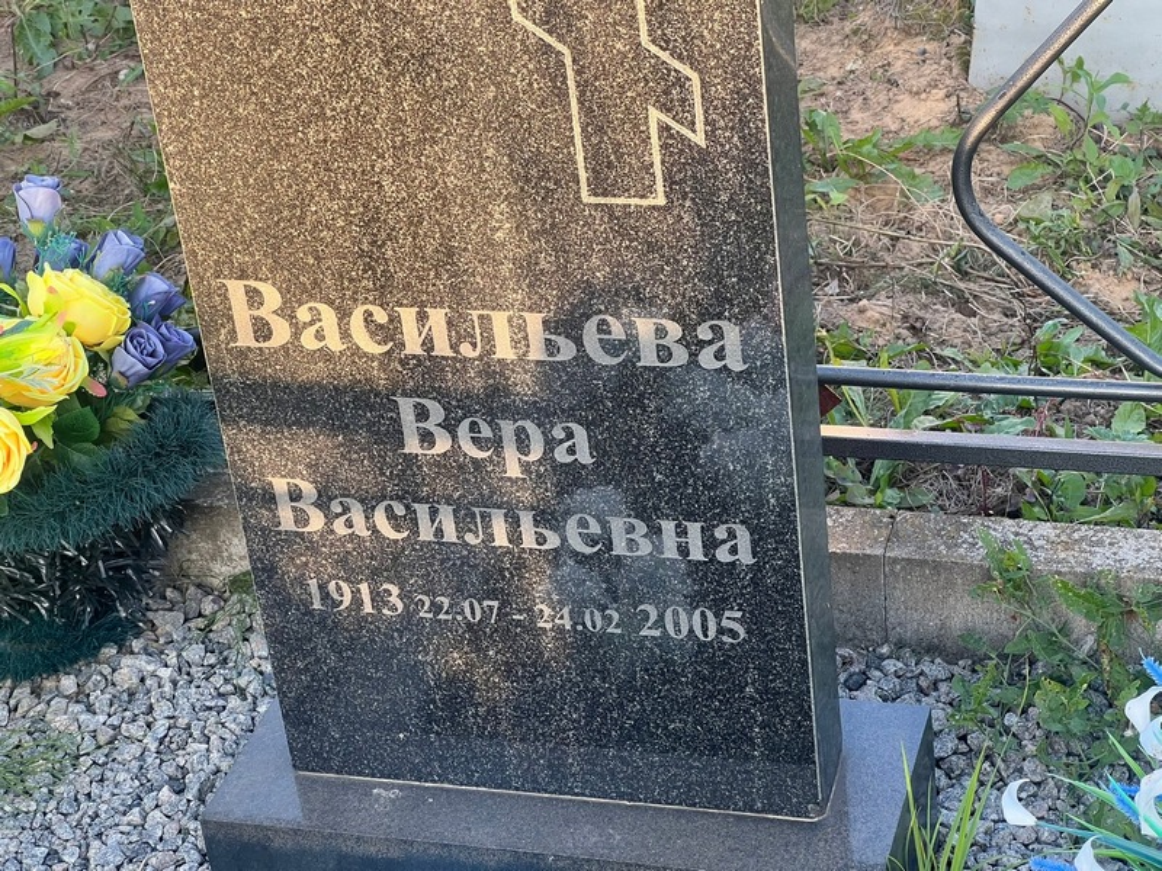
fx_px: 2585
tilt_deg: -31.7
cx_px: 581
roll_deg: +7.8
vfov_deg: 19.1
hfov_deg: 25.3
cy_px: 436
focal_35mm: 77
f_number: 2.8
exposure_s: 1/99
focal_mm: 9
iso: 64
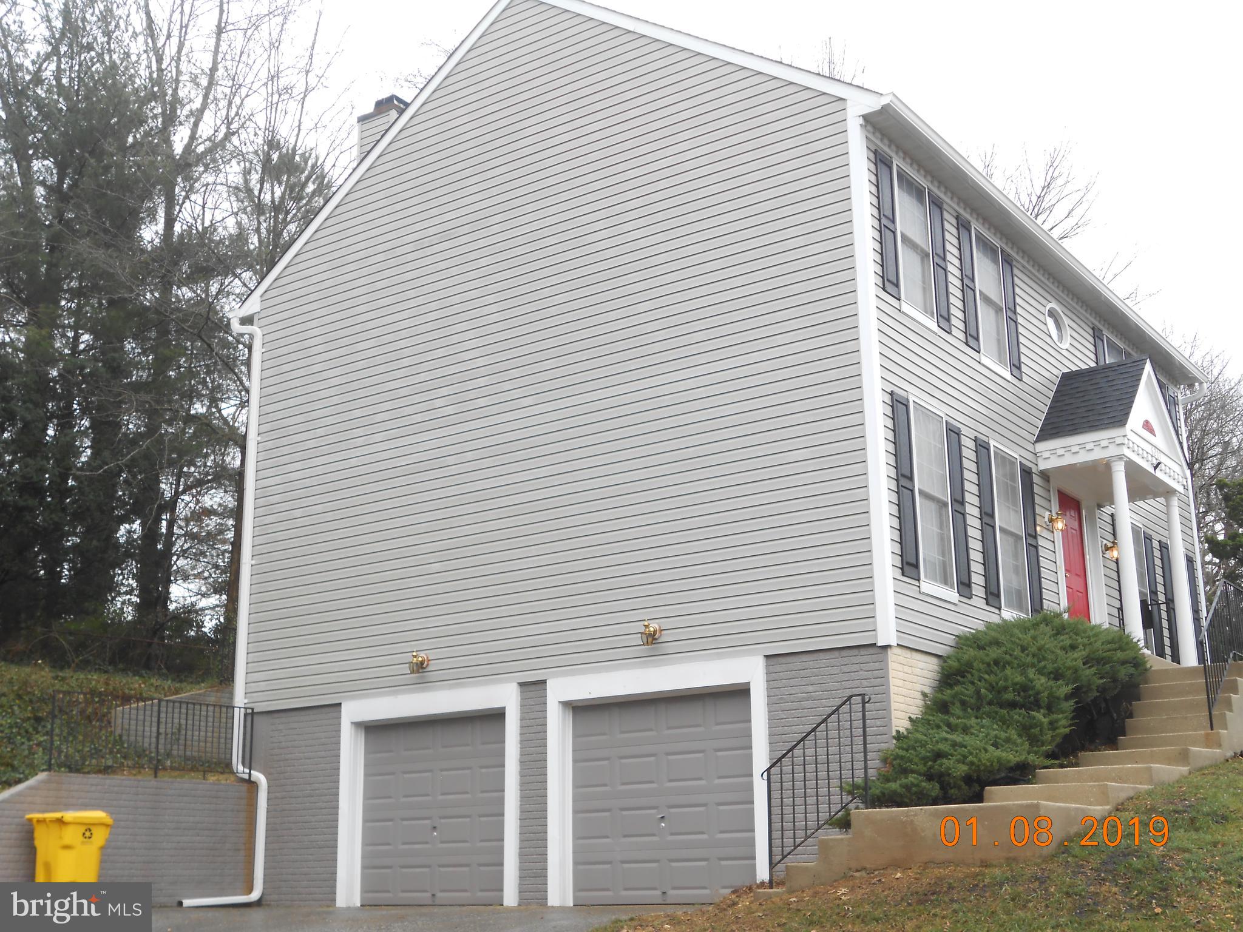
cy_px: 466
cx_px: 622
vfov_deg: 32.9
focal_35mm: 44
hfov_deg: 42.9
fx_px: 1580
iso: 80
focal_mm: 7.8
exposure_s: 1/80
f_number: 4.5
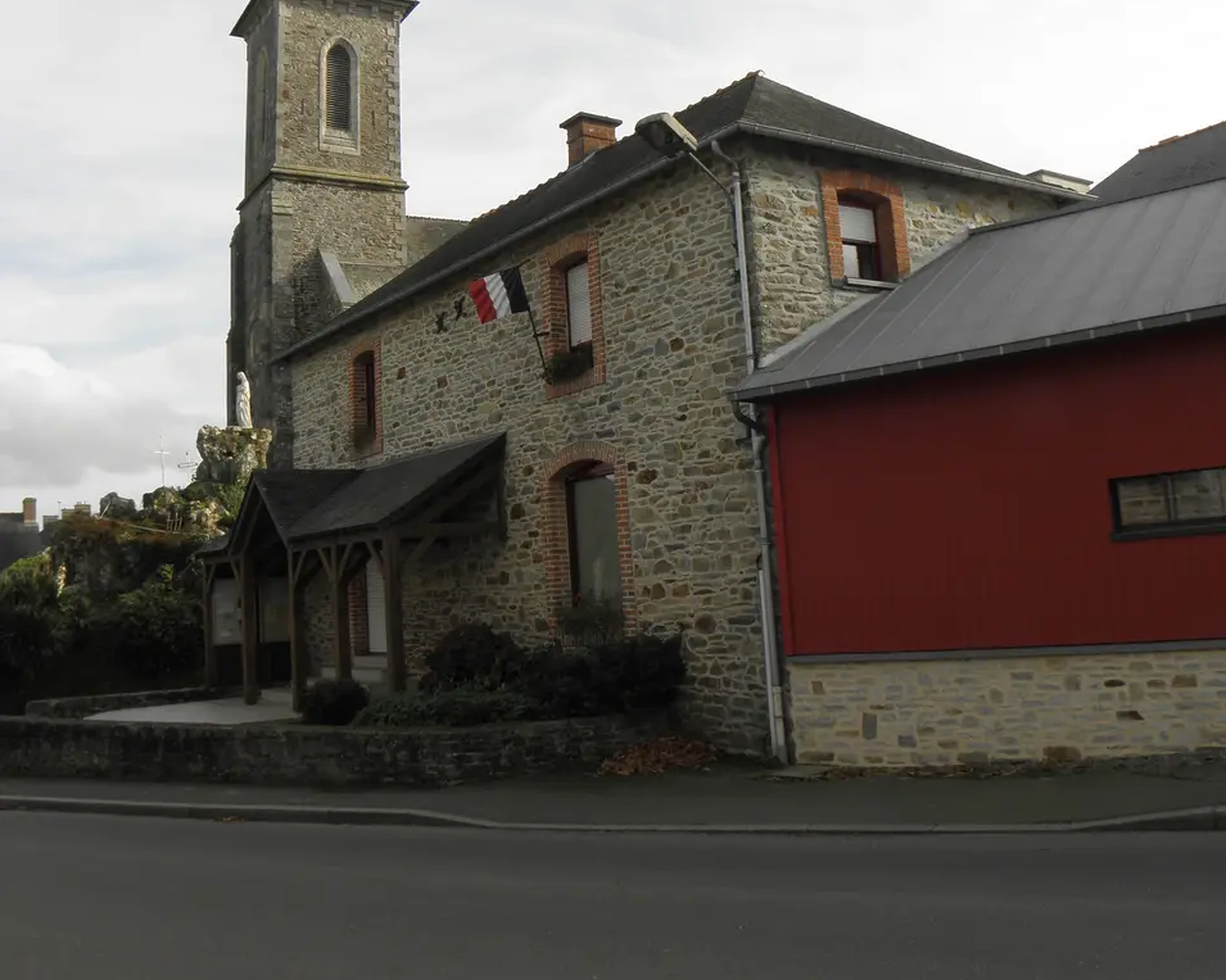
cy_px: 350
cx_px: 612
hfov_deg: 52.8
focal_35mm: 34
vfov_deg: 42.9
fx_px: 1234
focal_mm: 4.6
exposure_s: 1/200
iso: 64
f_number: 5.6
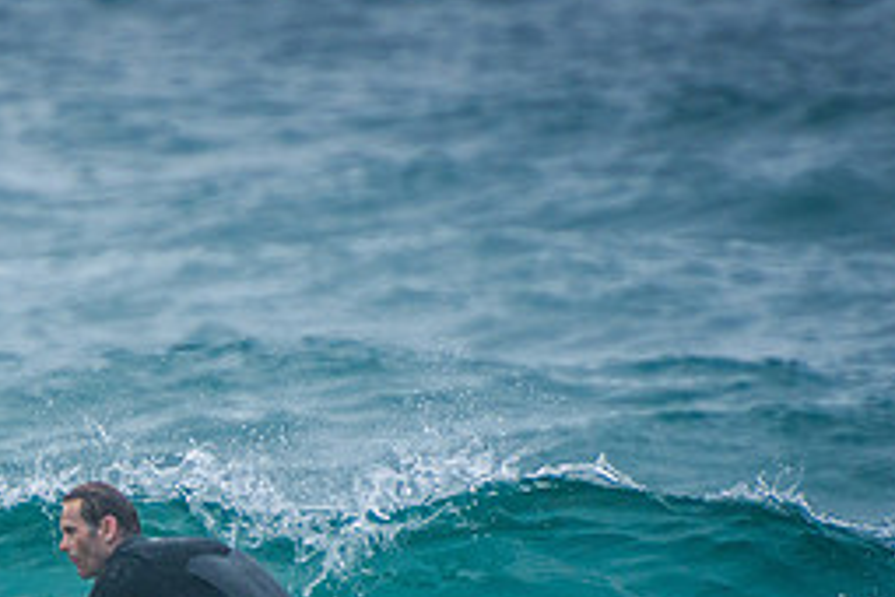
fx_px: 33933
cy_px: 627
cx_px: -56
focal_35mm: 1365
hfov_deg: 1.5
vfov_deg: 1.0
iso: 500
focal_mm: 400
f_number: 5.6
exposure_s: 1/2000
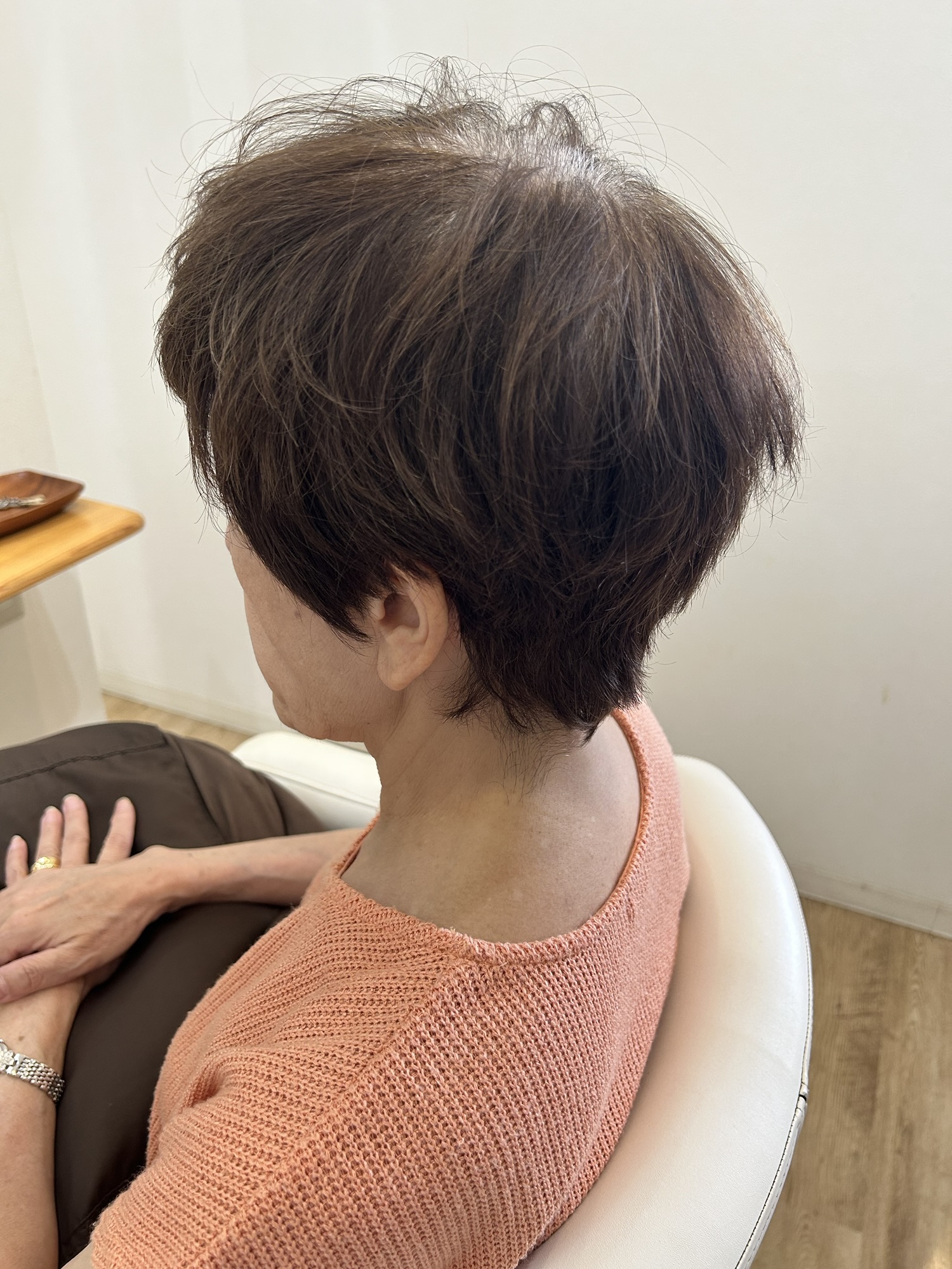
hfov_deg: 53.1
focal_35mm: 26
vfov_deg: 67.3
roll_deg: -1.5
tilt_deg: -28.5
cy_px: 634
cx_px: 476
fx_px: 953
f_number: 1.5
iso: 100
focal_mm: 5.7
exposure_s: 1/100
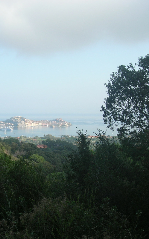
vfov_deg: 35.1
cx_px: 33
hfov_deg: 22.1
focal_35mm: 58
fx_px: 377
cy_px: 127
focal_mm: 7.8
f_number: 4.8
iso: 64
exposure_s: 1/258
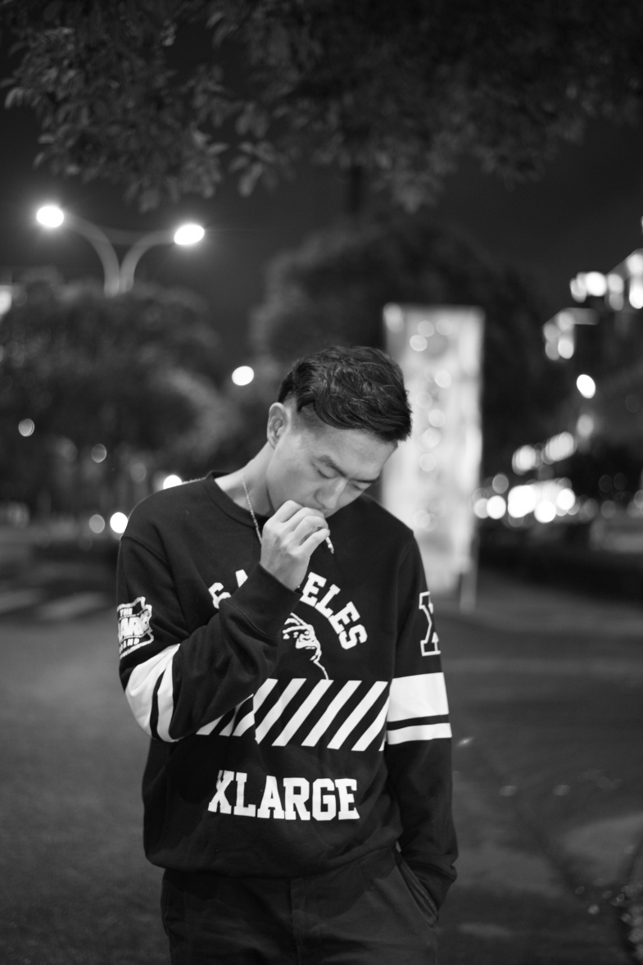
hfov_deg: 26.5
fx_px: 1366
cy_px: 490
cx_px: 326
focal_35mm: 51
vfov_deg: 38.9
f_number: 1.8
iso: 1800
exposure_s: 1/40
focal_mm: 50
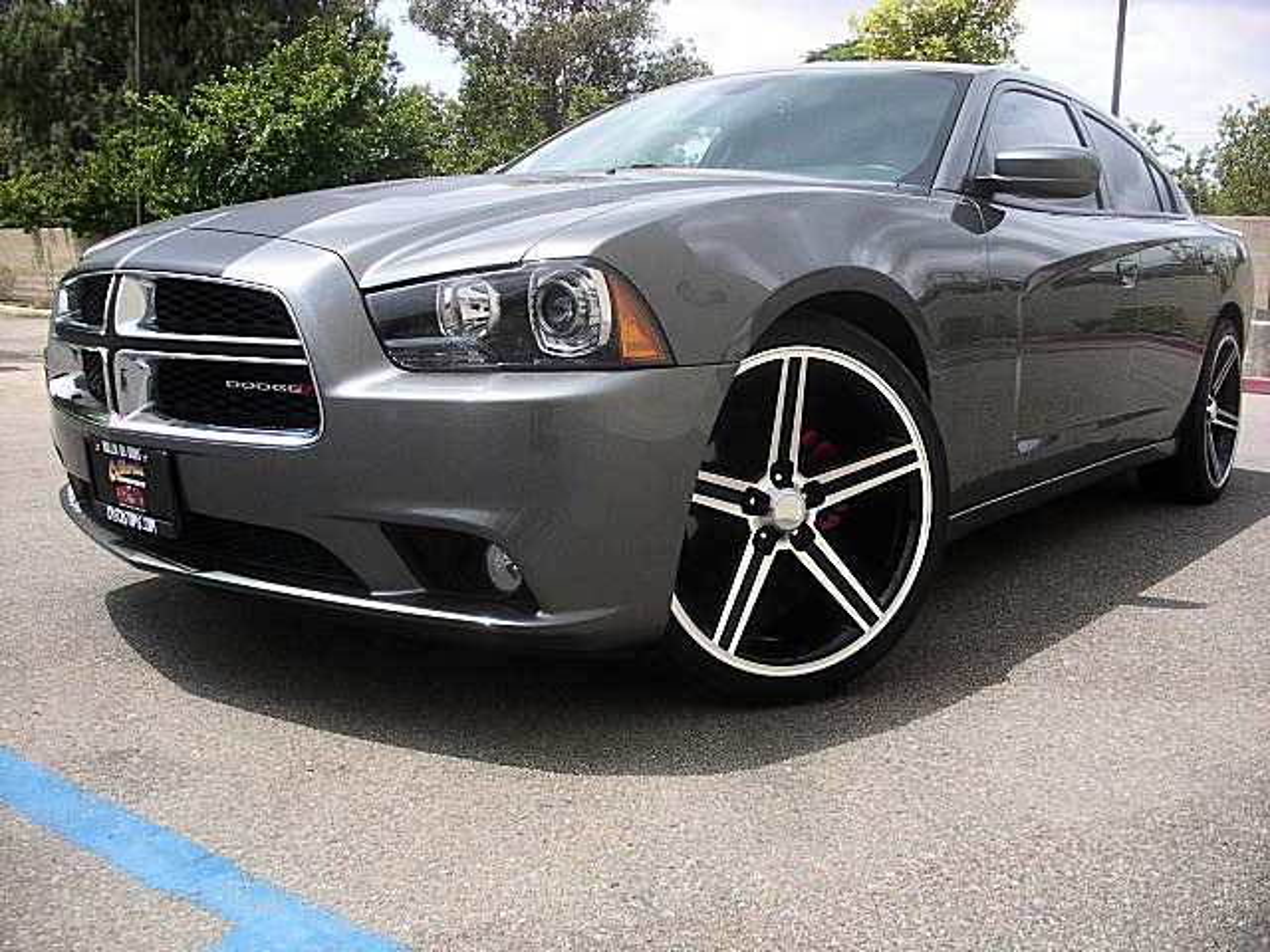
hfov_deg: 51.4
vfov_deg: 39.7
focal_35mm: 36
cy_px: 476
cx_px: 635
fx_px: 1321
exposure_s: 1/640
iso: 50
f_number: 2.8
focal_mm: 6.3
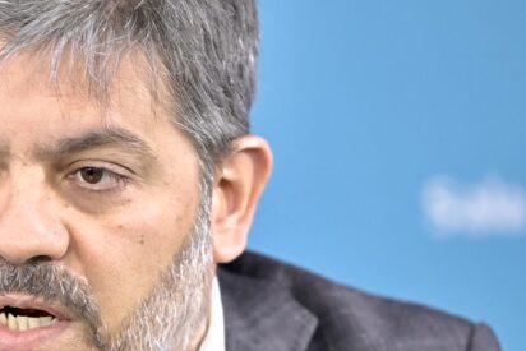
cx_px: -34
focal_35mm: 518
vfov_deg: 2.7
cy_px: 271
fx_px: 7571
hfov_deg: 4.0
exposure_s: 1/400
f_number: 3.2
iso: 5000
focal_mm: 200
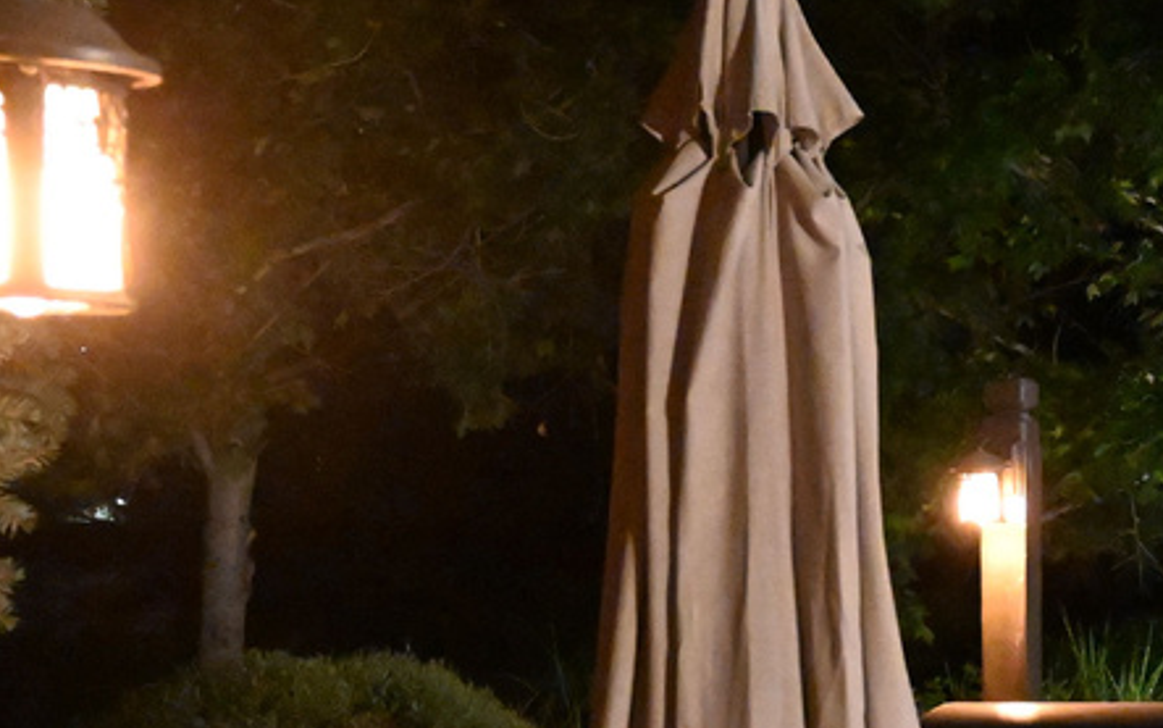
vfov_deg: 11.5
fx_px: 3582
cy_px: 753
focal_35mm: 113
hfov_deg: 15.6
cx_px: 2137
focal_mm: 24
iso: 11400
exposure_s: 1/60
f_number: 4
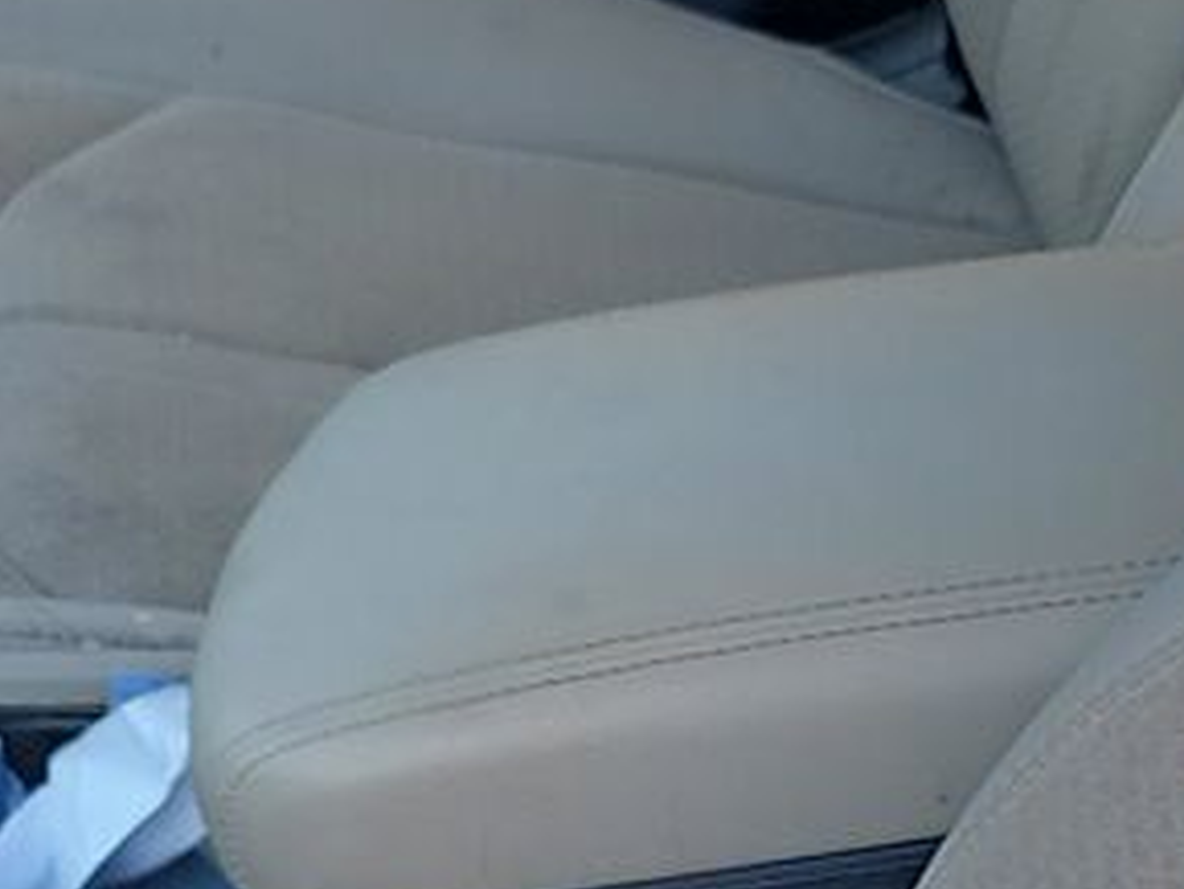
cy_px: 1151
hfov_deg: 14.7
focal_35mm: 133
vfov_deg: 10.9
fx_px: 4551
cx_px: 193
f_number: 1.8
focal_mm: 6.7
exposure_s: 1/121
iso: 50
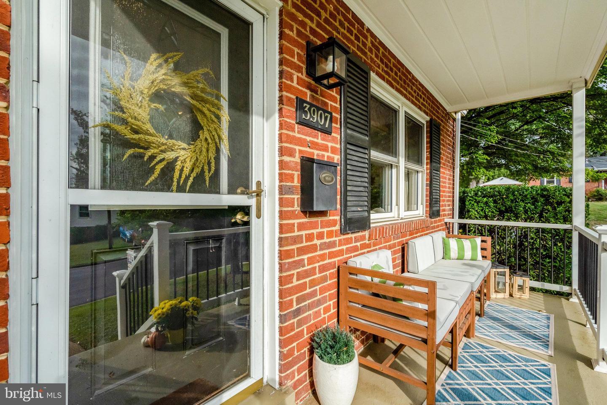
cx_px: 304
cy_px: 202
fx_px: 270
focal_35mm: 16
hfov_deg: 96.7
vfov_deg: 73.7
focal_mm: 16
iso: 1250
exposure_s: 1/1250
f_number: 8
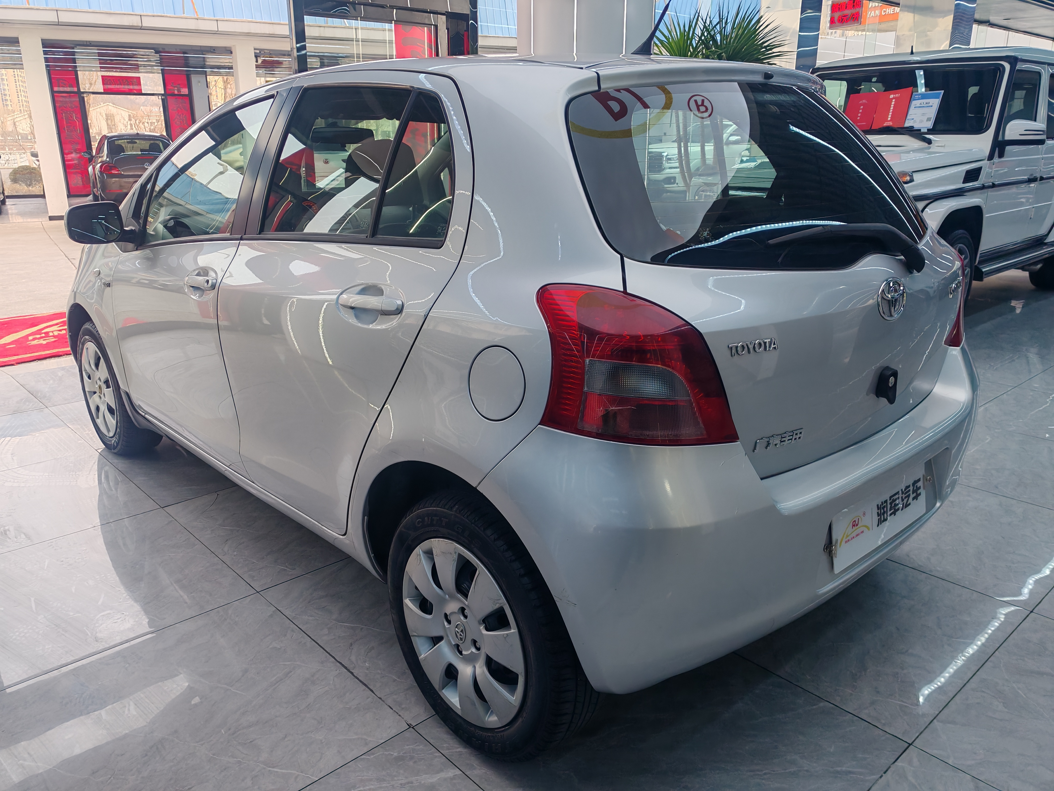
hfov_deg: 65.3
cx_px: 527
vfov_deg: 51.4
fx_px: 822
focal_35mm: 27
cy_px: 396
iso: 50
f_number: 1.95
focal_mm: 5.52
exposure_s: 1/130
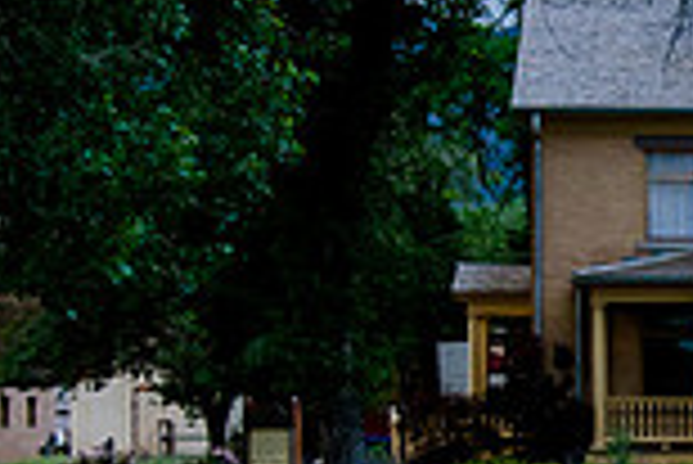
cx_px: 868
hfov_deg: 13.9
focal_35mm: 143
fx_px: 2755
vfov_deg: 9.6
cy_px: 432
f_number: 4
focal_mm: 38
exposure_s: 1/400
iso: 2000
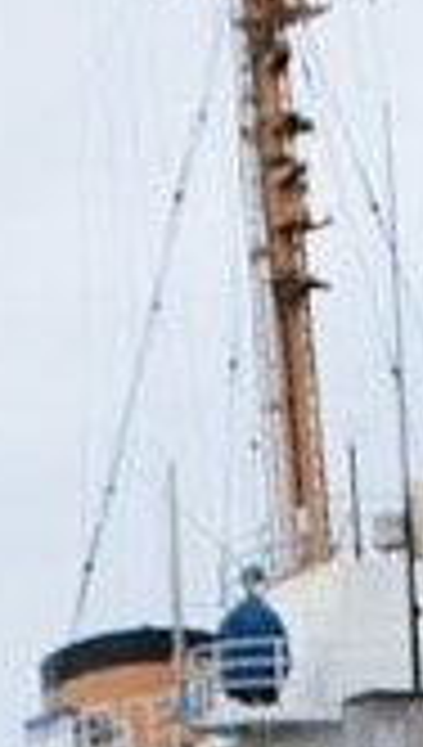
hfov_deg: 4.5
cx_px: 688
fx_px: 5396
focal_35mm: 272
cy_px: 1946
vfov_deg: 7.3
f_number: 8
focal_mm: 18
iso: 400
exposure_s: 1/250
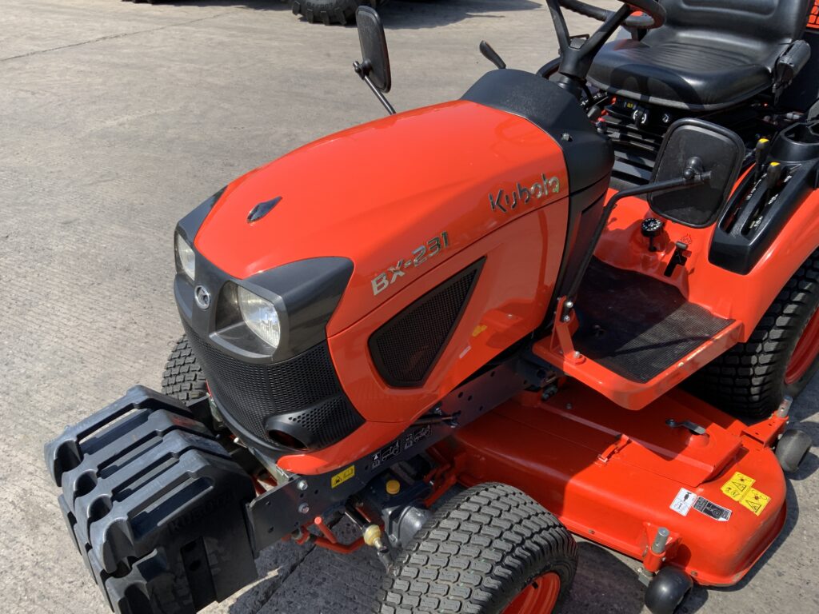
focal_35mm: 29
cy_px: 307
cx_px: 410
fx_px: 686
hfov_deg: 61.7
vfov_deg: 48.2
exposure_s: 1/1098
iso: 16
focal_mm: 3
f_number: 1.8
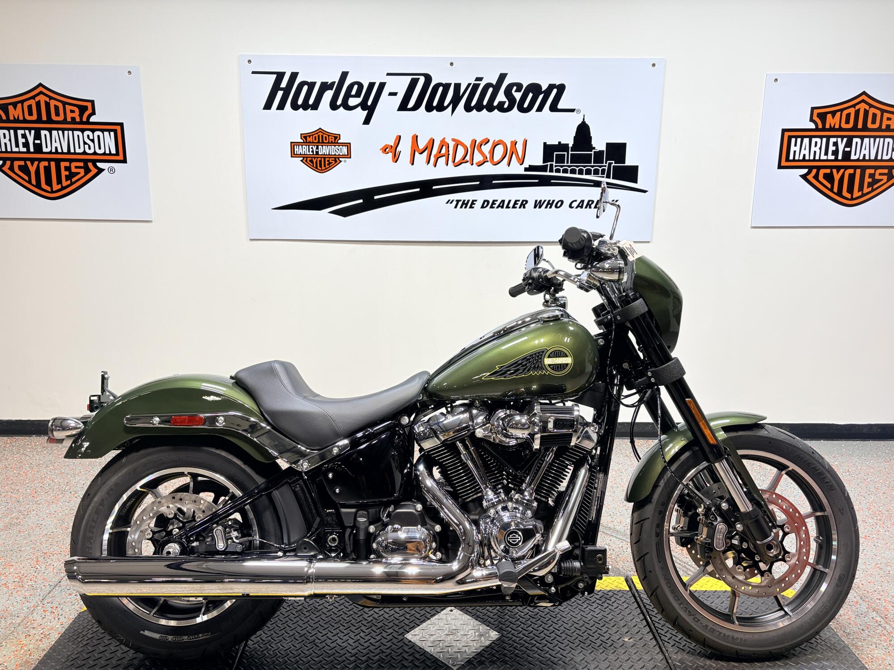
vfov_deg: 53.1
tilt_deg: -11.6
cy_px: 335
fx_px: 671
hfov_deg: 67.3
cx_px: 447
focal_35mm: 26
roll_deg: -0.1
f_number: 1.6
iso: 32
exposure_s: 1/120
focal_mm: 5.96
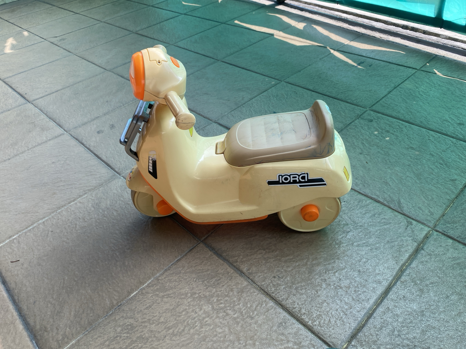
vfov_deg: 53.1
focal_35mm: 26
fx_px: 350
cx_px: 233
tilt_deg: -42.1
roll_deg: +7.9
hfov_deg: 67.3
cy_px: 174
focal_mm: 4.25
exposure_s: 1/477
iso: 32
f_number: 1.8
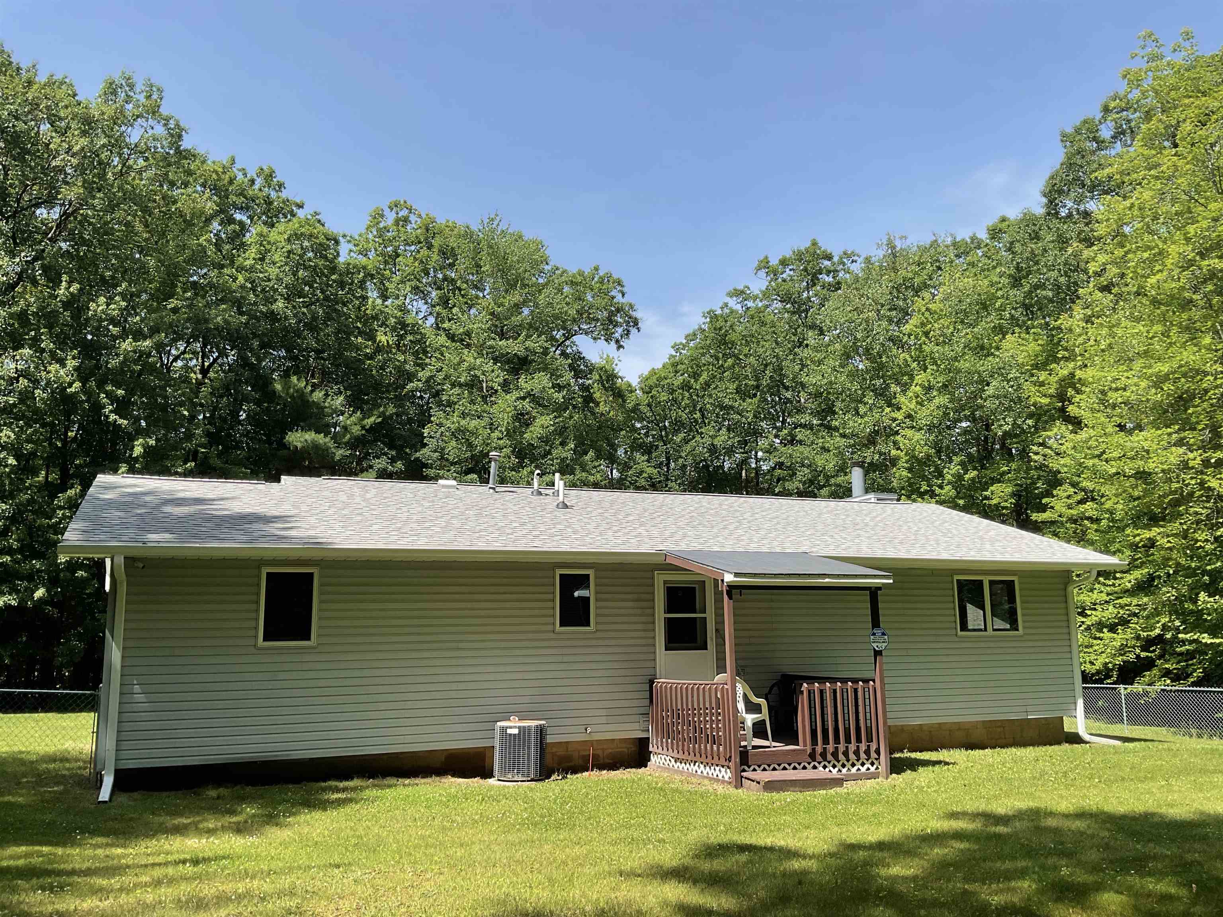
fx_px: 1025
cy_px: 458
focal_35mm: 29
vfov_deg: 48.2
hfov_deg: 61.7
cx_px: 612
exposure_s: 1/978
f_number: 1.8
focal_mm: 3
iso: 16
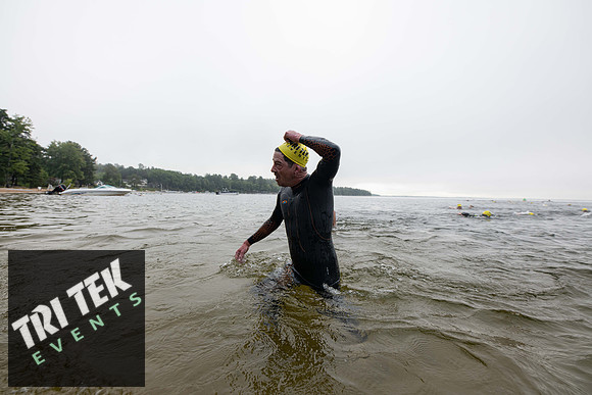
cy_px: 198
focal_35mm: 14
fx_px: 230
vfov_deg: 81.2
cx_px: 296
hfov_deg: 104.2
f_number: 4
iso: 400
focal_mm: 14
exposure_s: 1/640
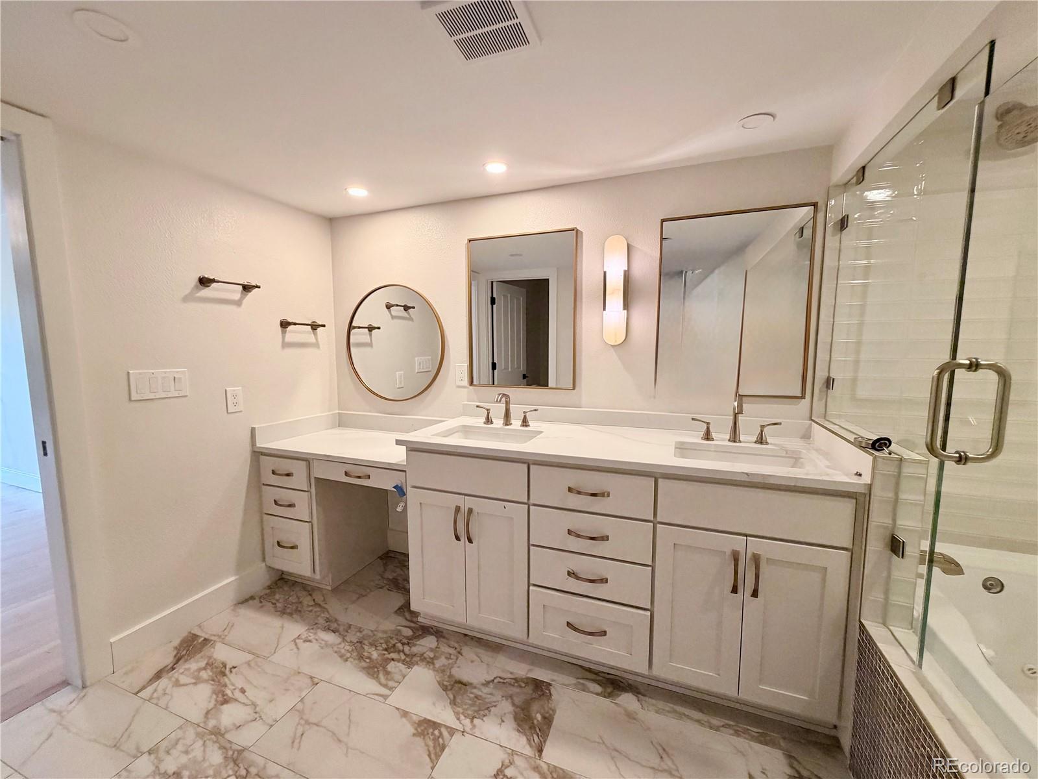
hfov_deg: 102.1
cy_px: 390
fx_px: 420
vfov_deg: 85.7
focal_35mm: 14
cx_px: 519
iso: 250
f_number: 2.2
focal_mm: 2.22
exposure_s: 1/60
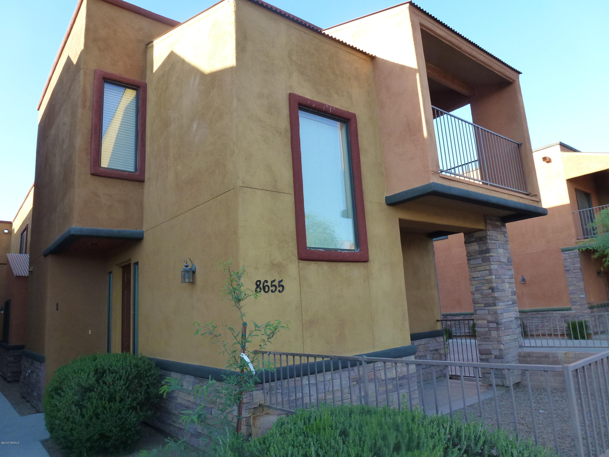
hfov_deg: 71.6
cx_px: 304
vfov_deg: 56.8
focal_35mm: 24
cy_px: 228
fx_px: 422
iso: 160
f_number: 4
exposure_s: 1/125
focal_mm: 4.3
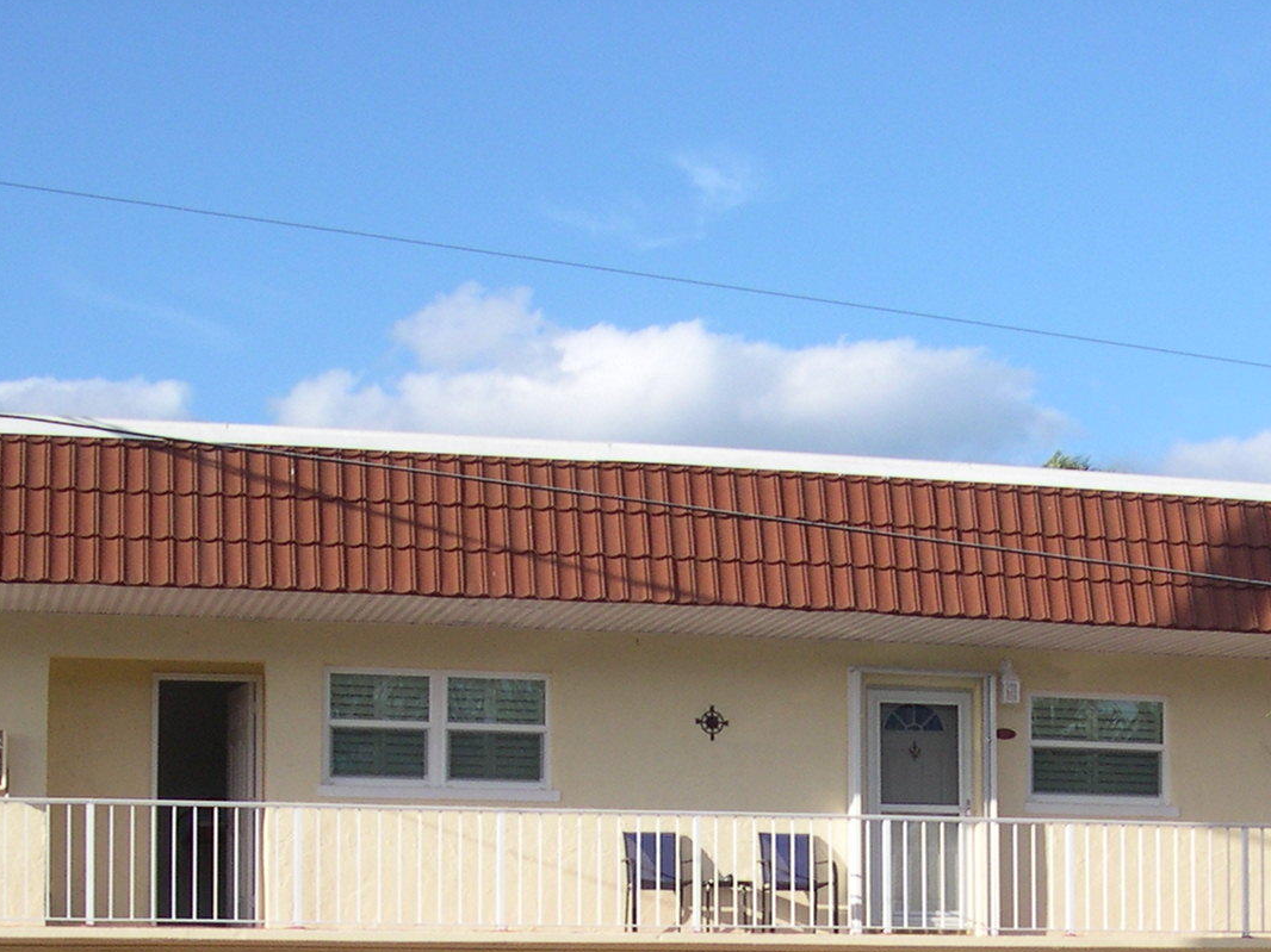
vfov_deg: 17.7
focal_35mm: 81
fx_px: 2973
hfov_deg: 23.9
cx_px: 909
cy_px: 1009
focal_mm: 8
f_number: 7.6
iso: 100
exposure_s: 1/186
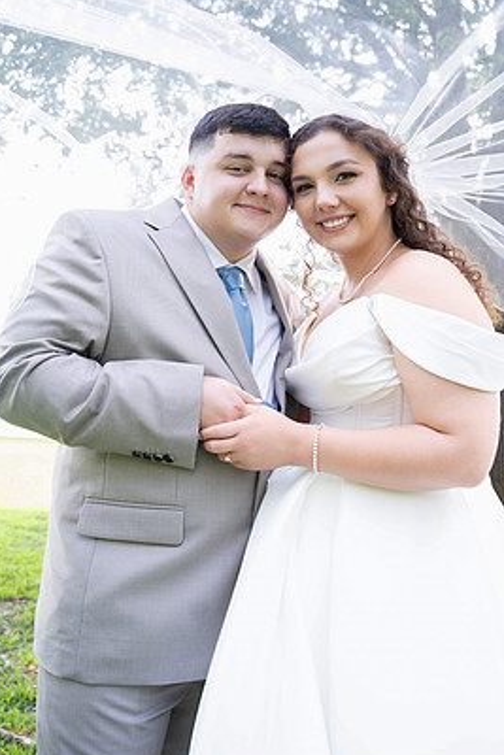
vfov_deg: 67.3
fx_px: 566
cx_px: 276
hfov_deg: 47.9
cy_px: 359
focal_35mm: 27
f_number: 3.5
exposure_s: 1/100
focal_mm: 24
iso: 200
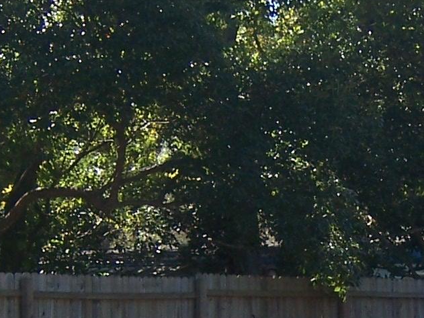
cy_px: 335
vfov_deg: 10.0
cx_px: 301
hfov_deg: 13.4
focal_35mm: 147
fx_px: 1800
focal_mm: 6.2
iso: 80
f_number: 2.8
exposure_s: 1/320
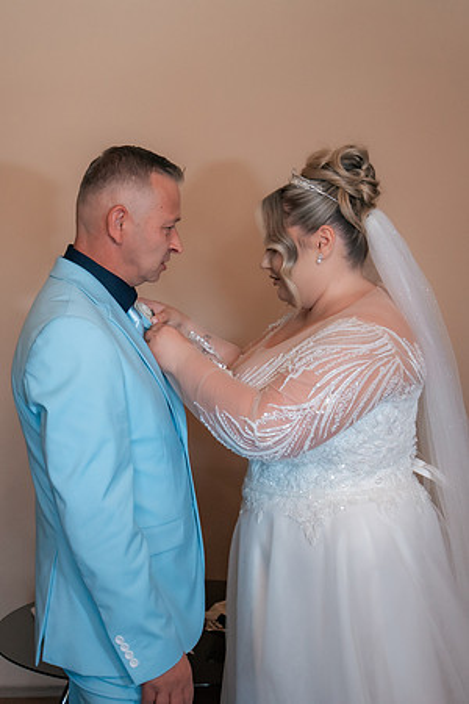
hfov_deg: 30.7
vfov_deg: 45.0
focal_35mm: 43
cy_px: 352
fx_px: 849
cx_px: 169
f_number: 2.8
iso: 1600
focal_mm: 29
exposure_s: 1/320
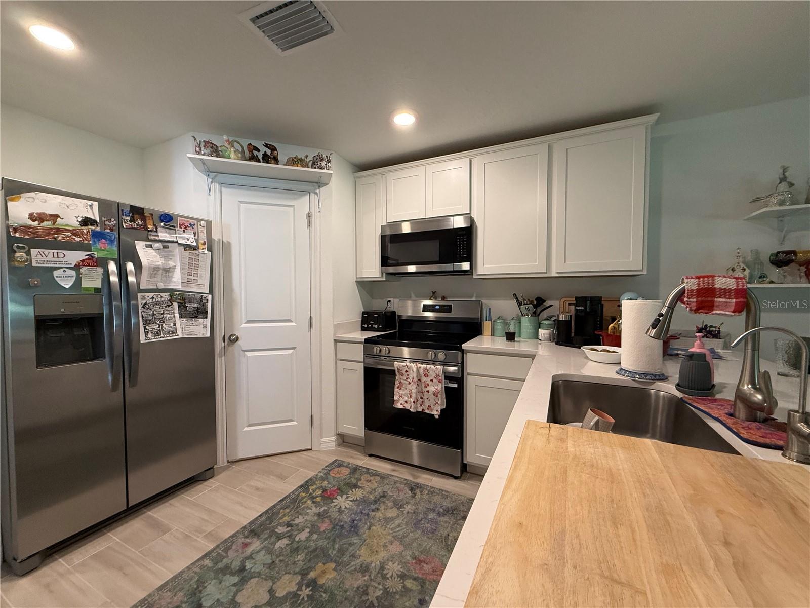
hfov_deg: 102.1
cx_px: 405
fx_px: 328
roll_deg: +0.4
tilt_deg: -1.5
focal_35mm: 14
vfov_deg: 85.7
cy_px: 304
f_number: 2.2
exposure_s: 1/120
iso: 320
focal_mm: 2.22
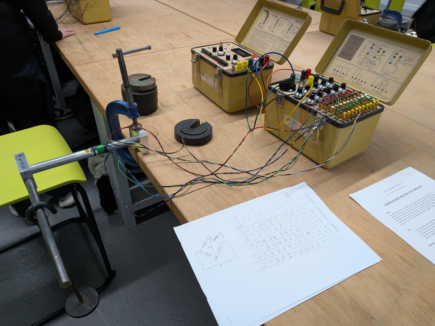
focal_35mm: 24
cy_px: 163
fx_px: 302
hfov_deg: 71.6
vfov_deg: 56.8
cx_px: 218
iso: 44
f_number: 1.7
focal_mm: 4.53
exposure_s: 1/24
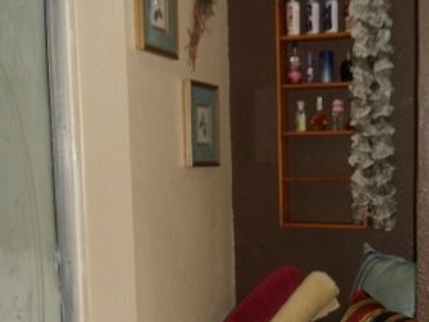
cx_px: 316
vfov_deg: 25.0
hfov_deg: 32.7
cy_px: 237
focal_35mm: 58
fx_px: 719
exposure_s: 1/30
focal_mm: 5.7
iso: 160
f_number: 3.7
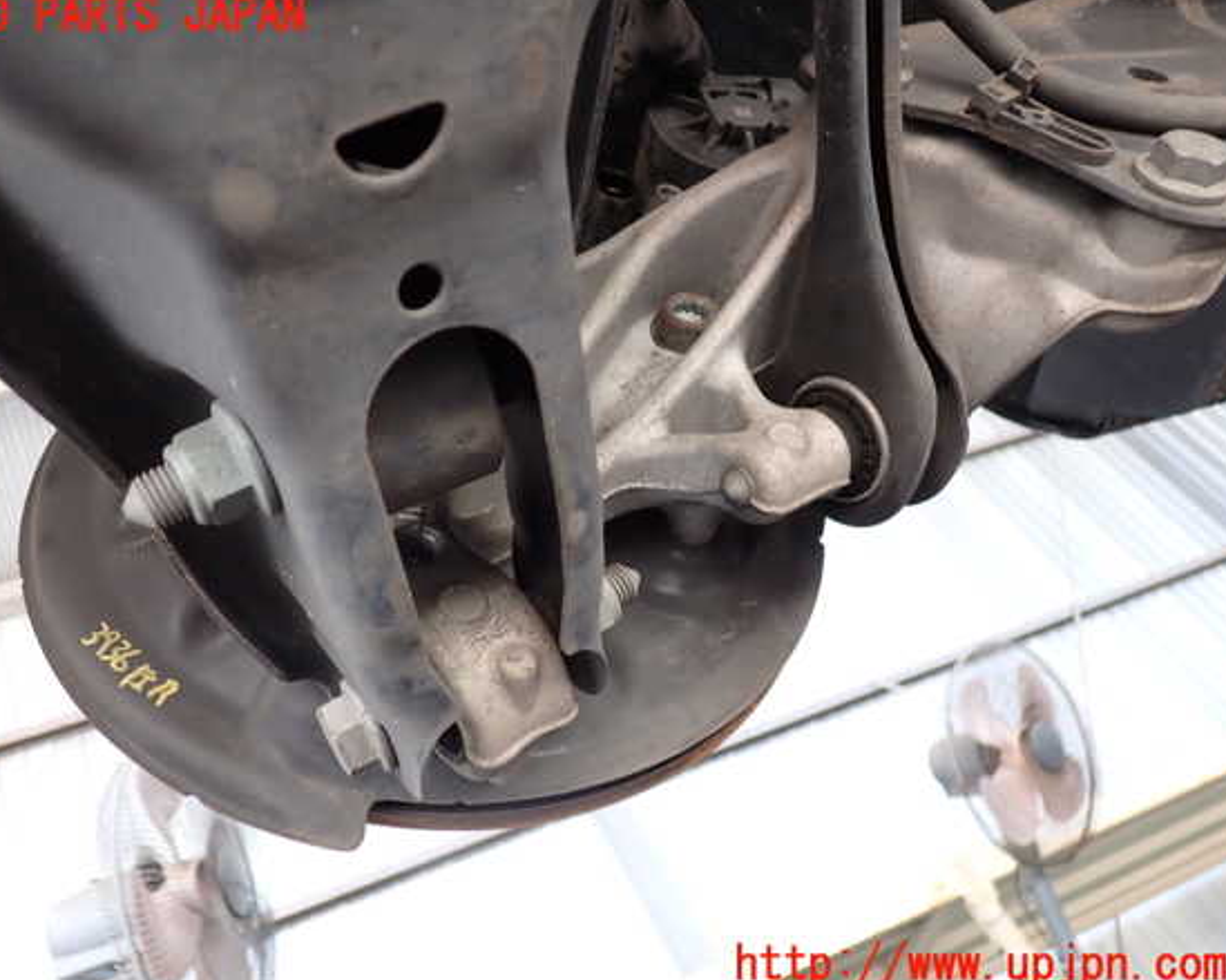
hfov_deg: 55.6
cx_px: 569
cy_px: 491
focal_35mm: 32
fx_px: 1161
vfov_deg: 45.8
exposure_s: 1/60
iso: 200
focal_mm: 5.4
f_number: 2.3
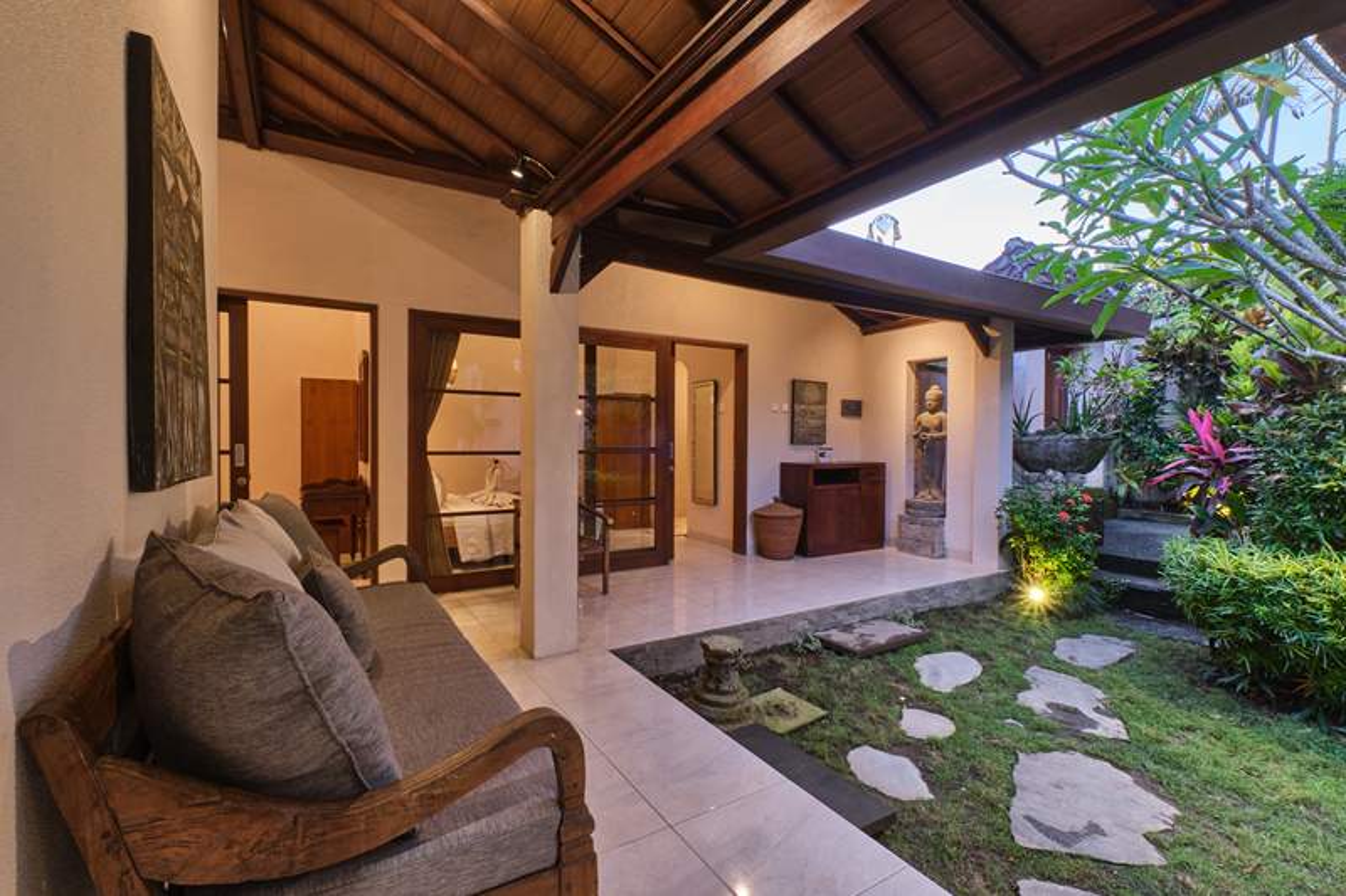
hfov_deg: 100.4
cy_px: 448
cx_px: 673
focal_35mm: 15
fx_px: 561
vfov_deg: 77.3
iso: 160
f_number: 16
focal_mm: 10
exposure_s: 3
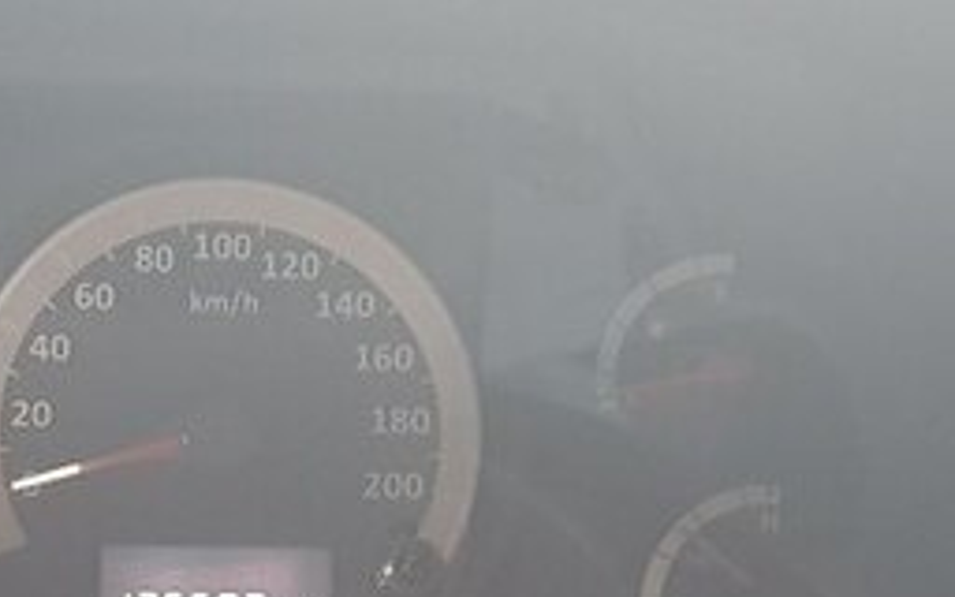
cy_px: 830
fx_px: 1848
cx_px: 157
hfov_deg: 28.2
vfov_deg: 17.0
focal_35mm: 71
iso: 200
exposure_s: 1/21
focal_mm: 4.2
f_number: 1.7
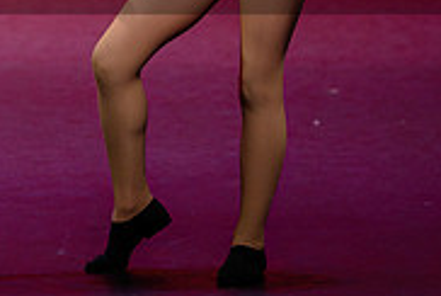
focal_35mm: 606
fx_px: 7435
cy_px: -117
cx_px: -172
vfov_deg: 2.3
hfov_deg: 3.4
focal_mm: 150
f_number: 2.8
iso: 1250
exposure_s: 1/400
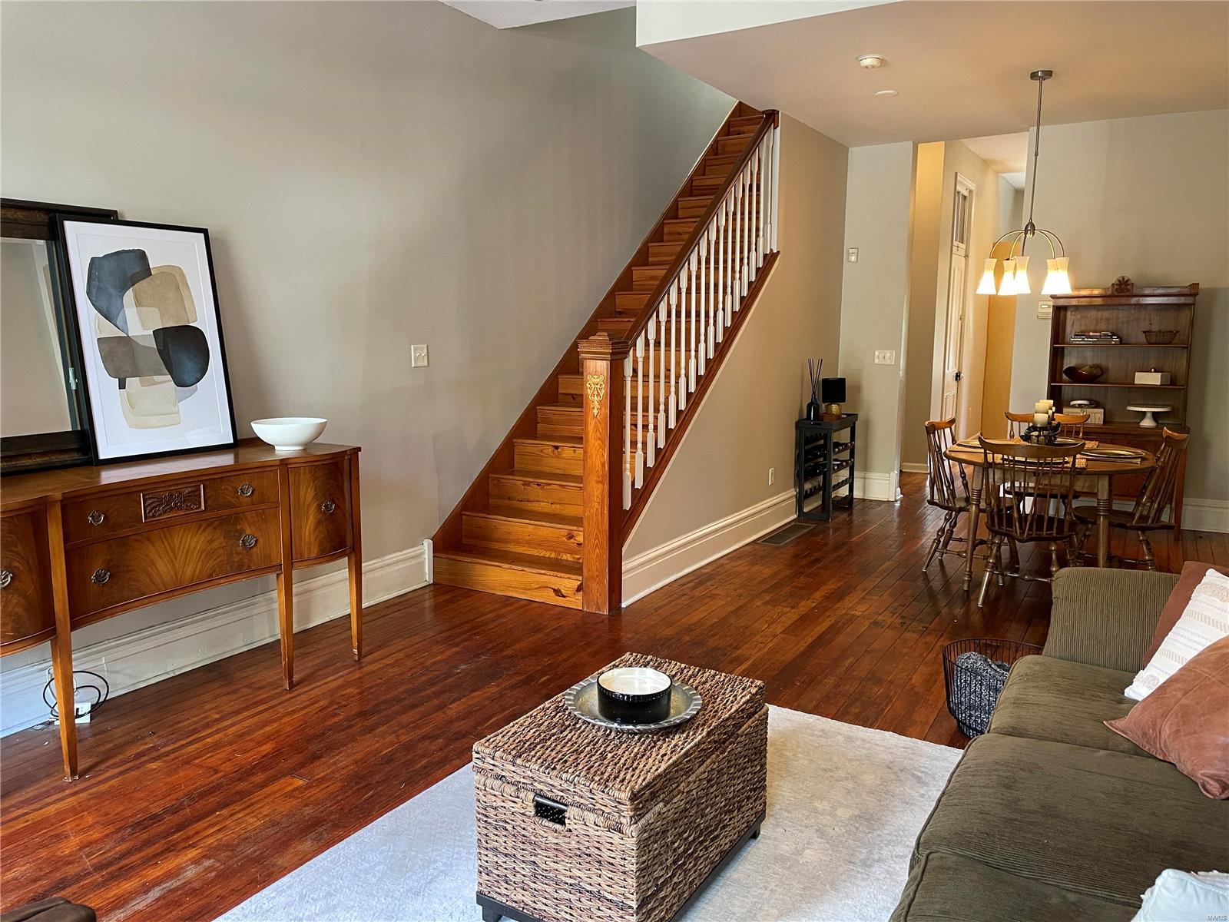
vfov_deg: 53.1
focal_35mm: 26
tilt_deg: -8.7
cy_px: 461
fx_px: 923
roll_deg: +0.3
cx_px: 614
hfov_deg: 67.3
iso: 160
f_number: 1.6
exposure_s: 1/60
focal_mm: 4.2
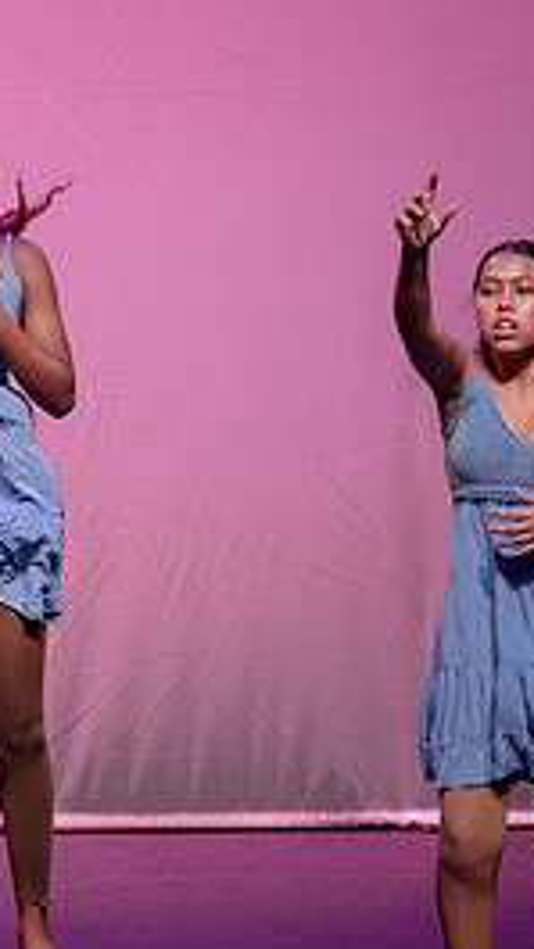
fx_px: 9166
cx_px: -300
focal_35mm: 364
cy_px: 664
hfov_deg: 3.3
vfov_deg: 5.9
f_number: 2.8
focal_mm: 140
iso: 1250
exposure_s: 1/500
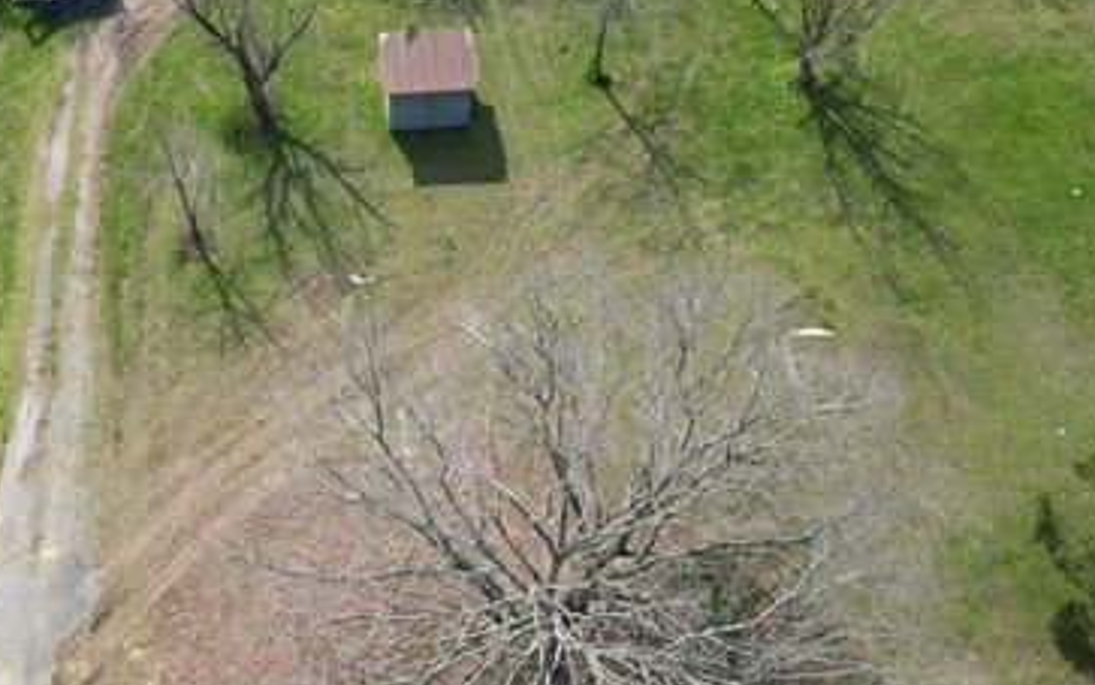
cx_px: 371
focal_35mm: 35
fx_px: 1045
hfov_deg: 54.3
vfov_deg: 36.3
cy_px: 358
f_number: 1.7
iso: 100
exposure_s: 1/1250
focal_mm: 6.72
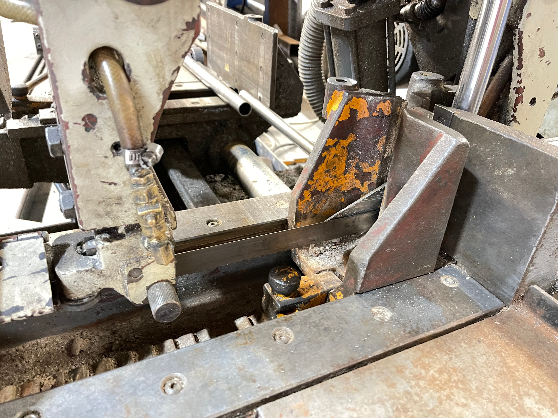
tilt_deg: -32.5
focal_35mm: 26
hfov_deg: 67.3
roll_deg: -4.2
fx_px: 419
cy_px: 209
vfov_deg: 53.1
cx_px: 279
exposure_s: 1/20
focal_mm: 5.1
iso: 1000
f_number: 1.6
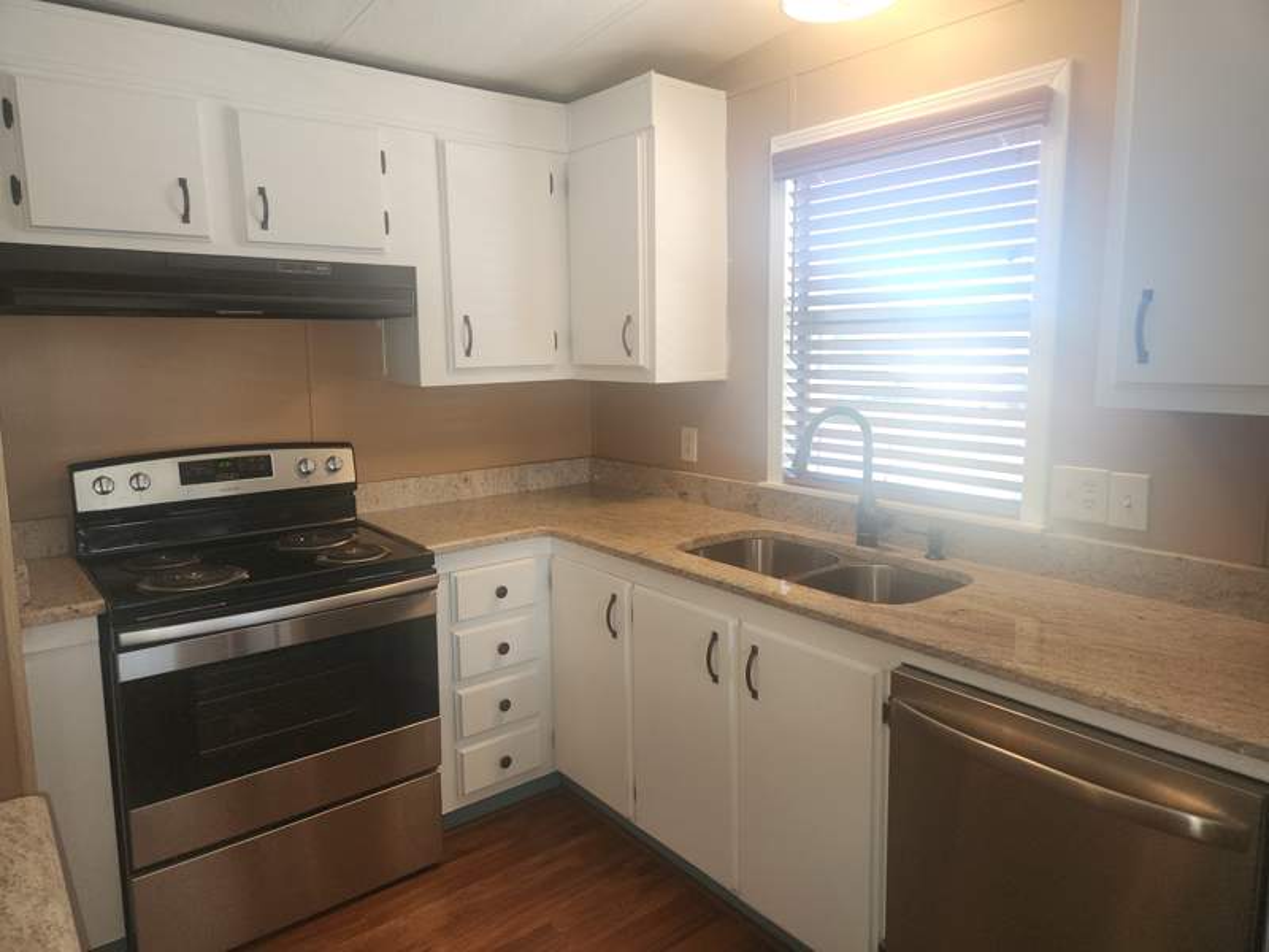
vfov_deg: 58.9
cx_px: 634
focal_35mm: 23
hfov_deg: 73.9
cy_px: 476
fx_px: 843
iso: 50
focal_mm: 5.4
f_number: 1.8
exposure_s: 1/60
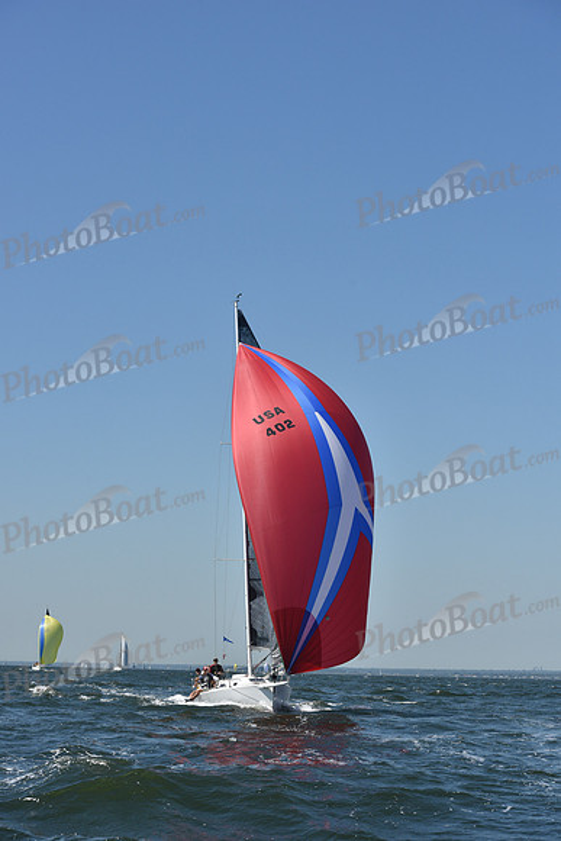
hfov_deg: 19.5
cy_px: 420
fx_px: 1635
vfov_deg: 28.8
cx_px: 280
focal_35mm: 70
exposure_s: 1/1250
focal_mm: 70
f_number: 8
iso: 250
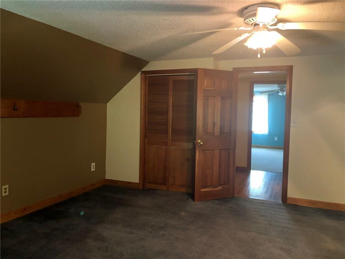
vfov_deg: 48.2
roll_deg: -1.0
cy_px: 130
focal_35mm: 29
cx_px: 172
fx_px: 289
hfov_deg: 61.7
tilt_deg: -3.3
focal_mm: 3.99
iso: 500
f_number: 1.8
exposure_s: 1/30
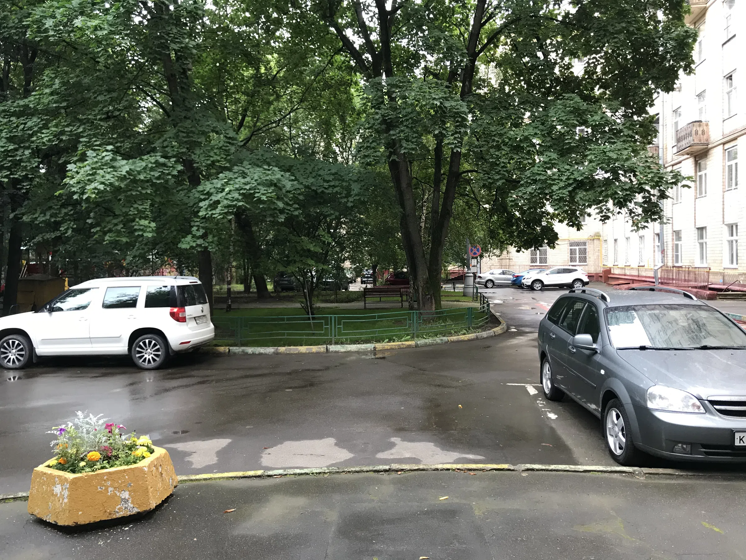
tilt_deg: +0.7
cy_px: 280
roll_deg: +0.7
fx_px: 603
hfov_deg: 63.4
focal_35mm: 28
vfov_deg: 49.7
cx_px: 373
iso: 20
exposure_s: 1/33
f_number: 1.8
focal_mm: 3.99
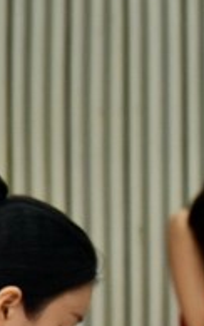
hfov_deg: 0.9
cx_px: 468
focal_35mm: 1410
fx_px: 12533
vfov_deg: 1.5
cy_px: 261
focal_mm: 200
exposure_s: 1/50
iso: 800
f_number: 6.3
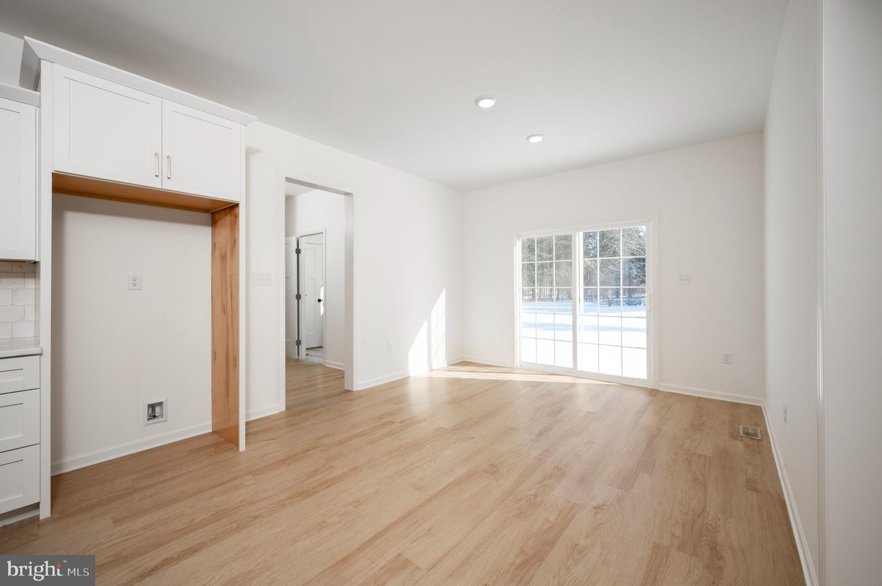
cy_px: 293
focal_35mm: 14
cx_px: 441
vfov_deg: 79.1
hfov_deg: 102.3
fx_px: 355
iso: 320
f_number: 13
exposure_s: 1/100
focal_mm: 14.5
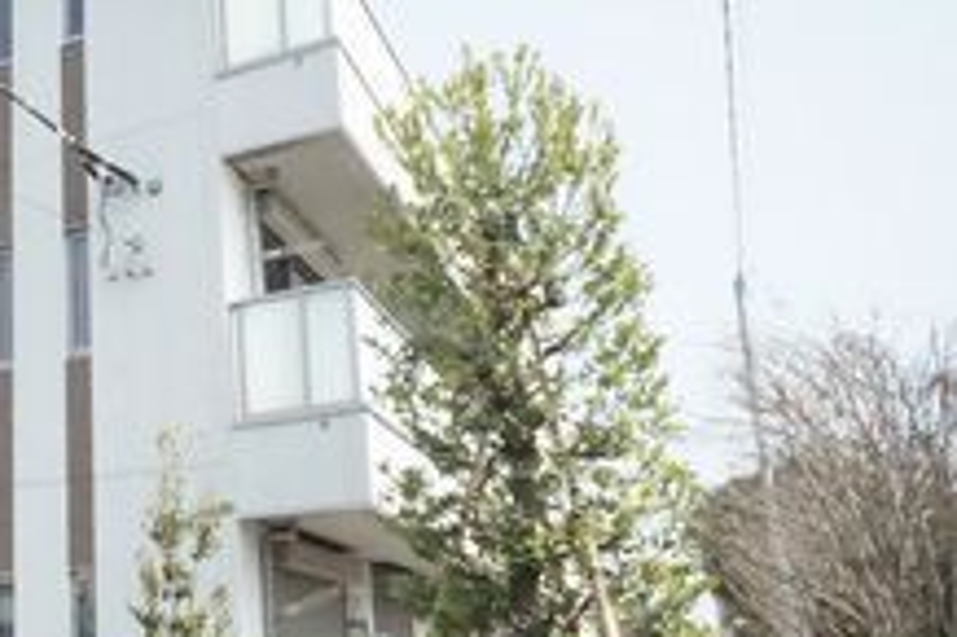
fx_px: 1461
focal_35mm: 55
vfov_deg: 24.4
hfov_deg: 33.2
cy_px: 450
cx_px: -4
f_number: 18
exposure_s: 1/4000
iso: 25600
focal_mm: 16
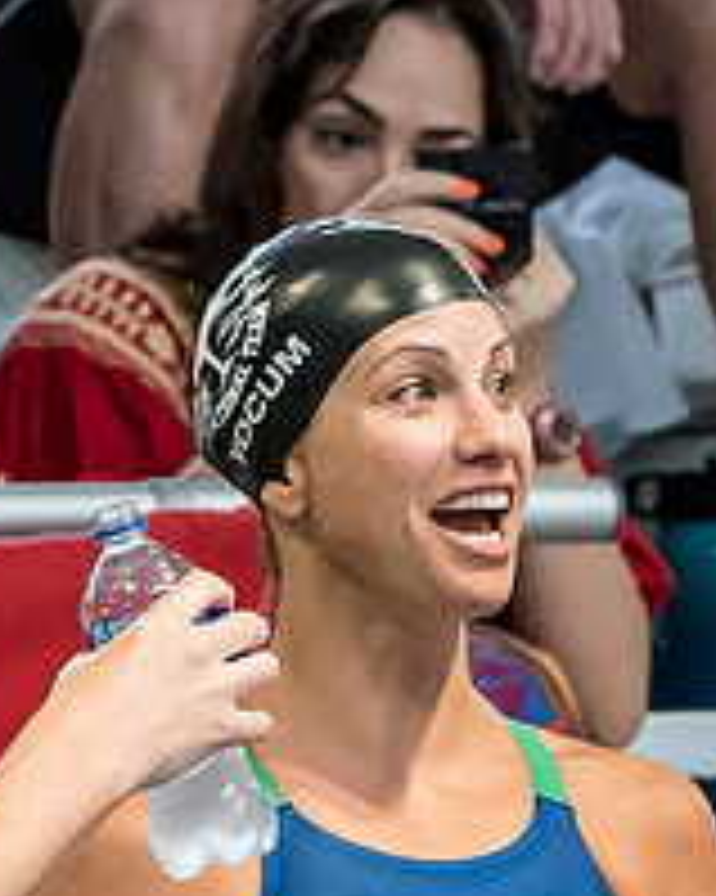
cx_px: 552
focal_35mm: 1985
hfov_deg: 0.8
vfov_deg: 1.0
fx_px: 52620
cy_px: 652
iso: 3200
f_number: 5
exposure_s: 1/200
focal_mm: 200
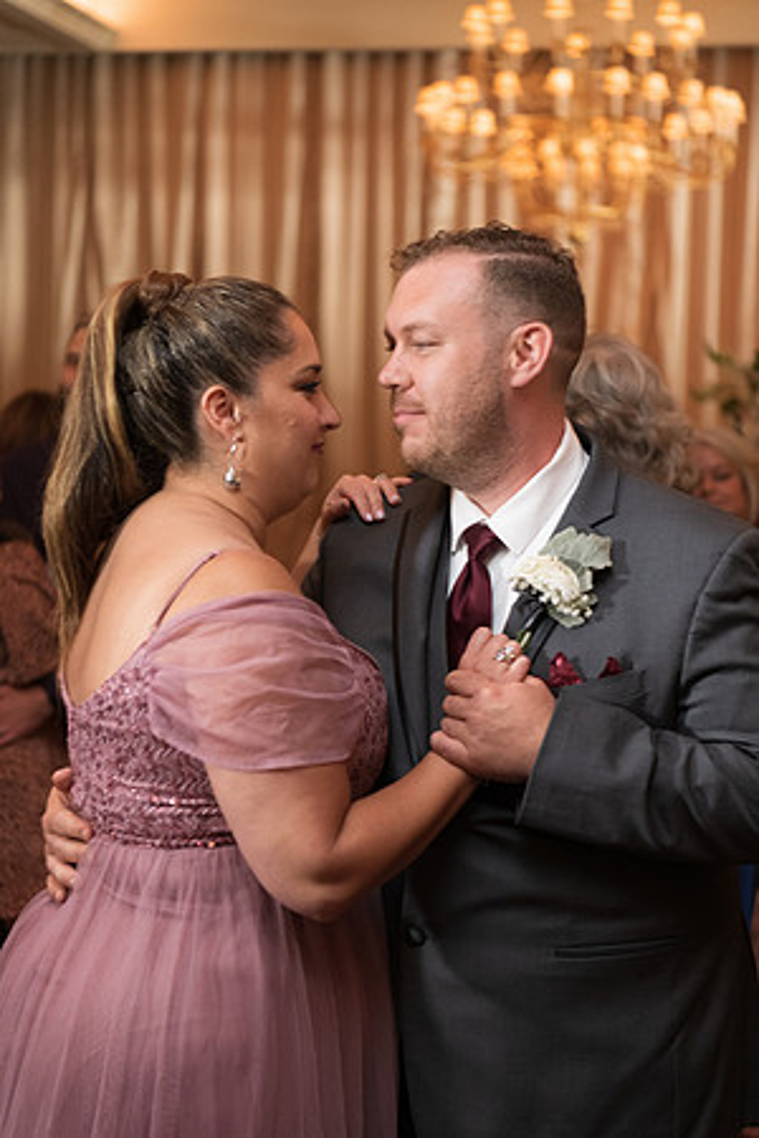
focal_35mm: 70
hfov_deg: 19.5
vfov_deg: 28.8
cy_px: 569
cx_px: 380
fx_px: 2214
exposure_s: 1/125
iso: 2500
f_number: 2.8
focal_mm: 70
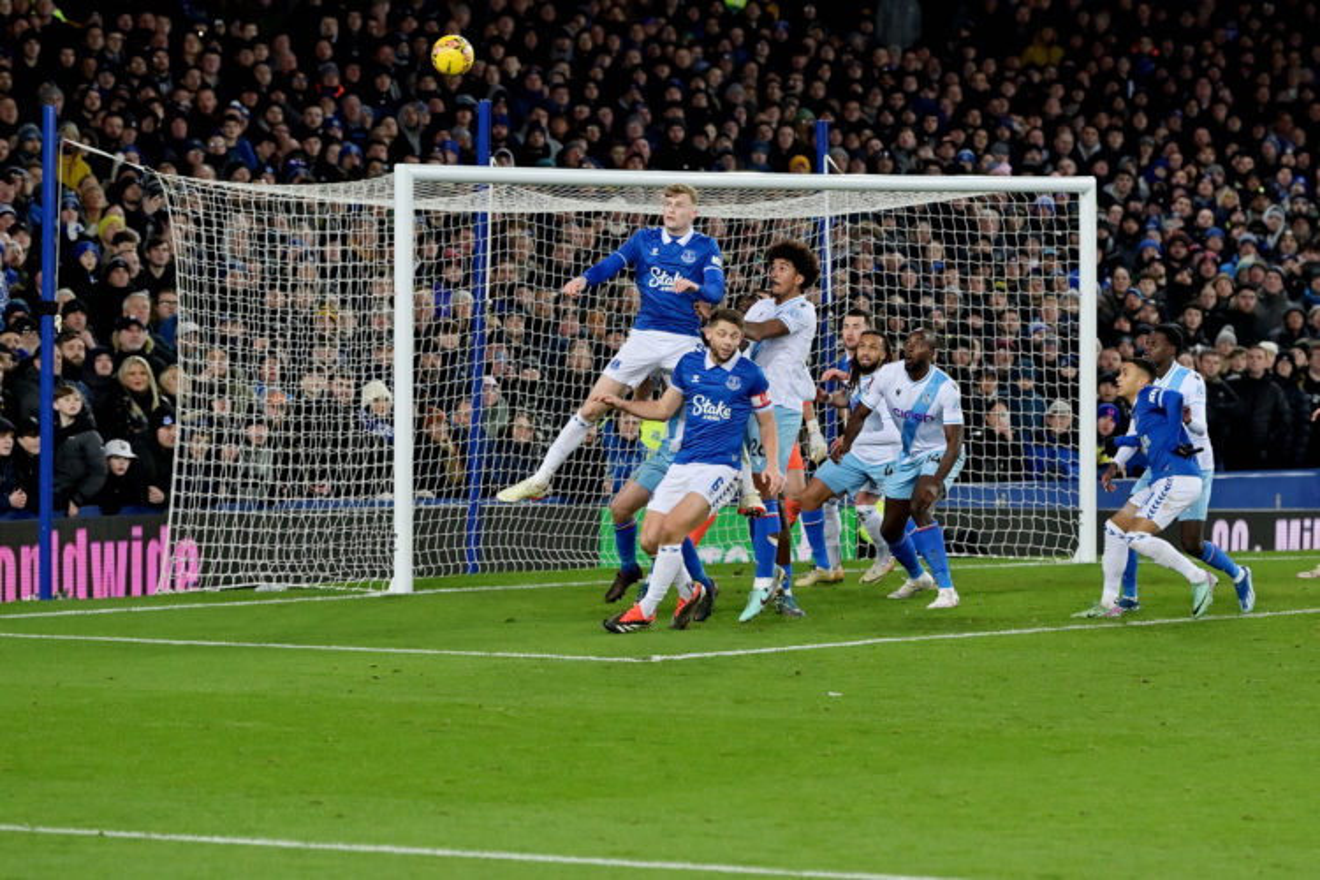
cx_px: 660
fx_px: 6050
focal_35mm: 165
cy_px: 440
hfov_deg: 12.5
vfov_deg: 8.3
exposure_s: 1/1600
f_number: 3.5
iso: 1250
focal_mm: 165
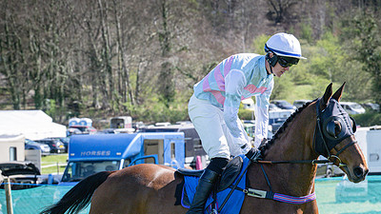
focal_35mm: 140
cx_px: 255
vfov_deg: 8.6
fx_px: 1414
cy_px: 220
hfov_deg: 15.3
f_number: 5
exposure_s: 1/2000
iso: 450
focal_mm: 70
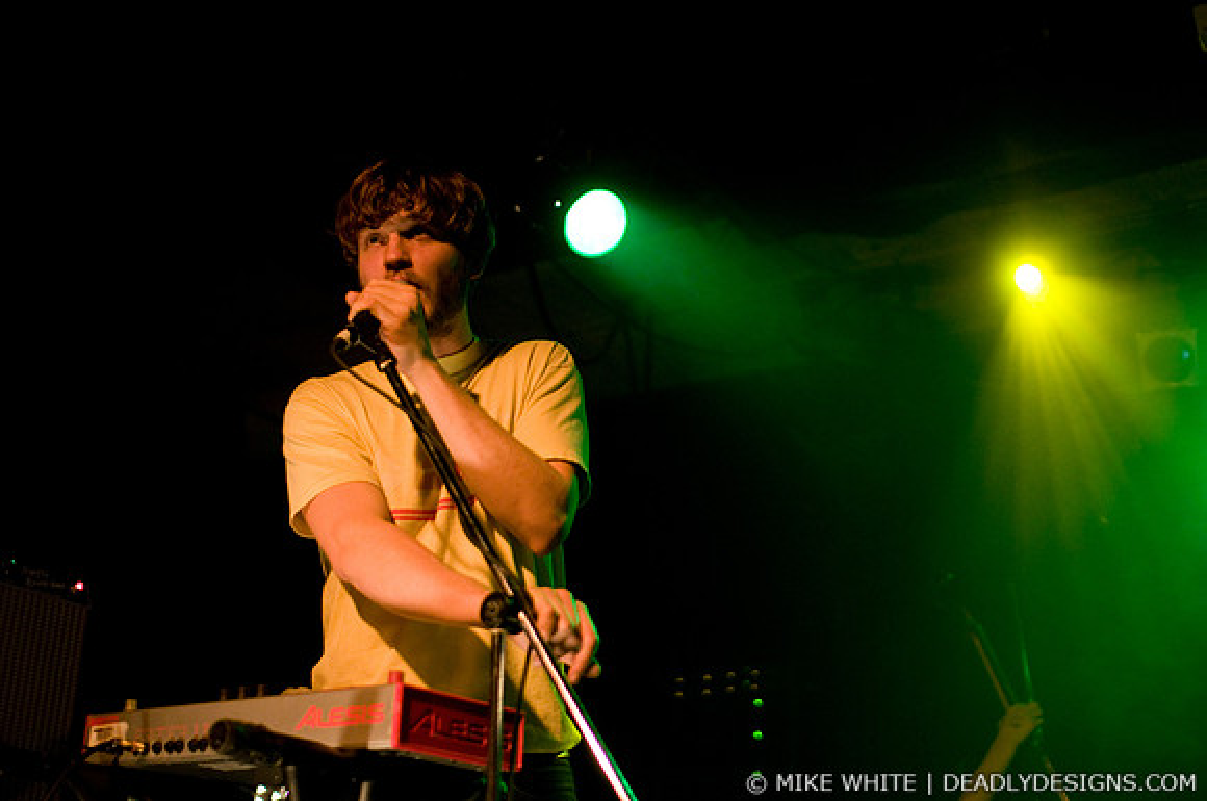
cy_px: 400
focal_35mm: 45
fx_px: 1507
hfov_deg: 43.7
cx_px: 604
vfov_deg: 29.8
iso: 800
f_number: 1.6
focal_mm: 30
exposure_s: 1/125
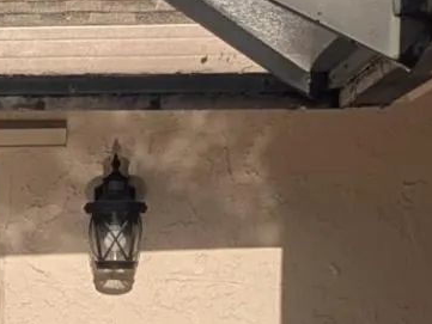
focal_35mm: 191
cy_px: 308
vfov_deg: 7.8
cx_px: -1075
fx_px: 2384
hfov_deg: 8.0
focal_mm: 6.81
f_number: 1.85
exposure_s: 1/2020
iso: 49
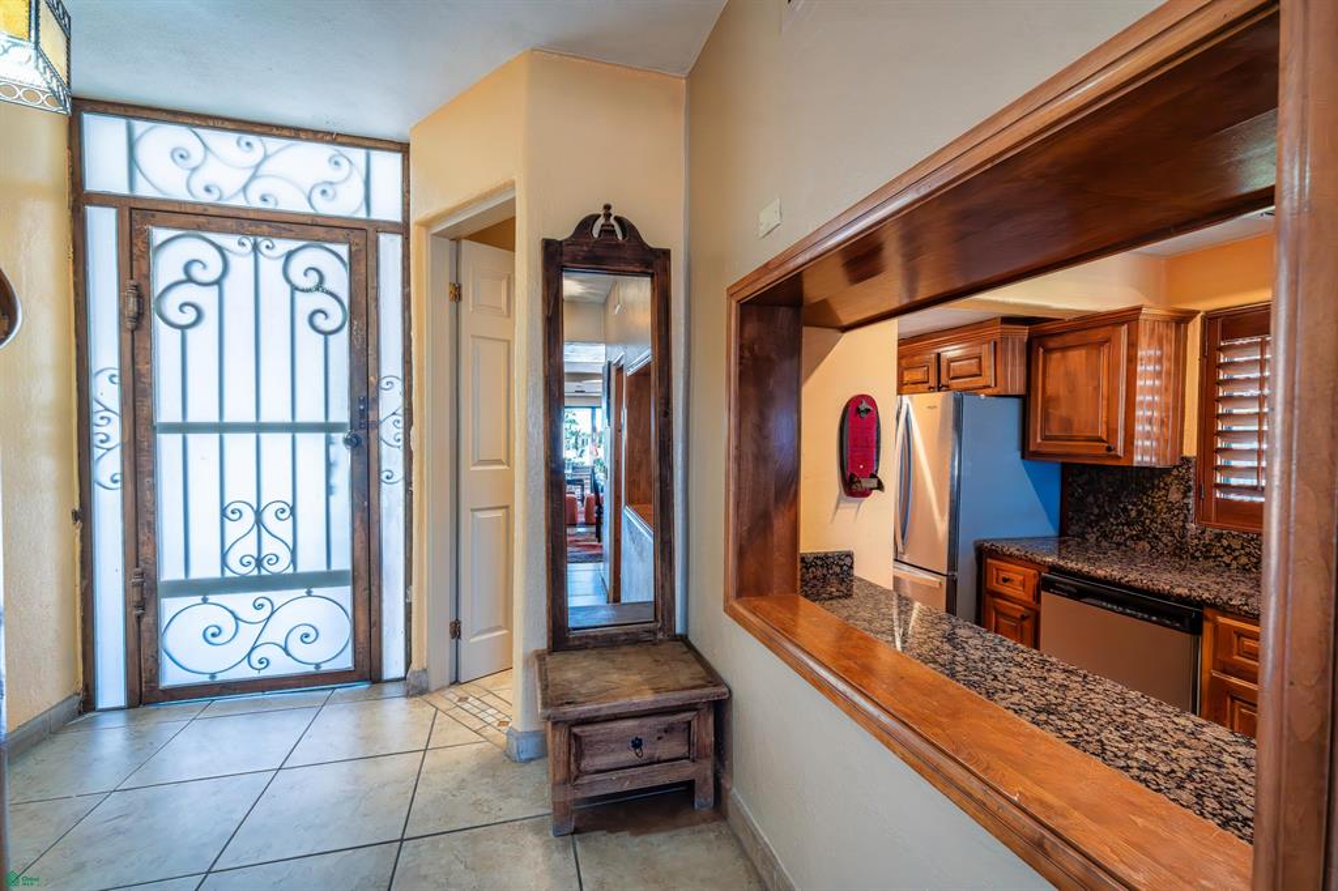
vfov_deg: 81.2
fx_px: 520
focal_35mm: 14
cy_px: 446
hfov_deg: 104.3
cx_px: 669
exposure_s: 1/90
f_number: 5.6
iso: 500
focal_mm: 14
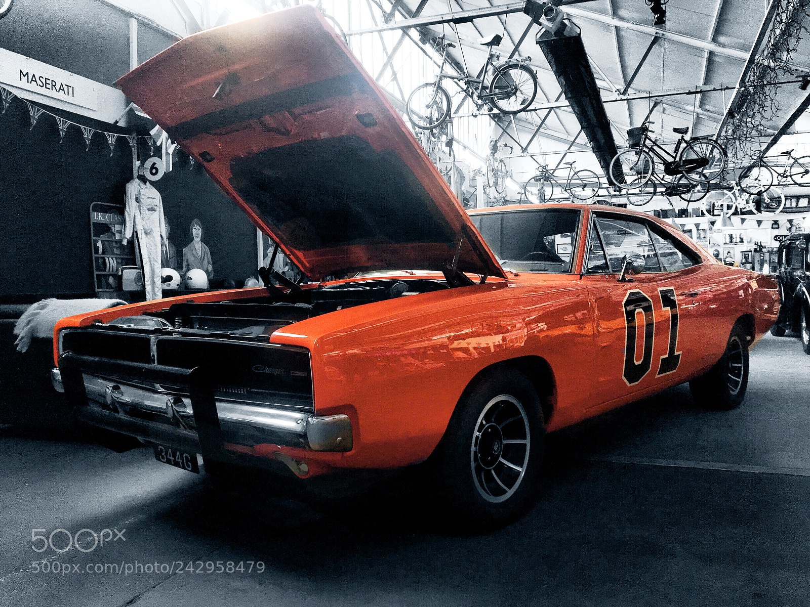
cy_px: 304
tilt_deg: -1.5
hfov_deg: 61.7
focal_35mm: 29
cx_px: 405
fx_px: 679
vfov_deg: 48.2
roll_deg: +0.9
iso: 32
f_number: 2.2
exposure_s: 1/50
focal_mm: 4.15
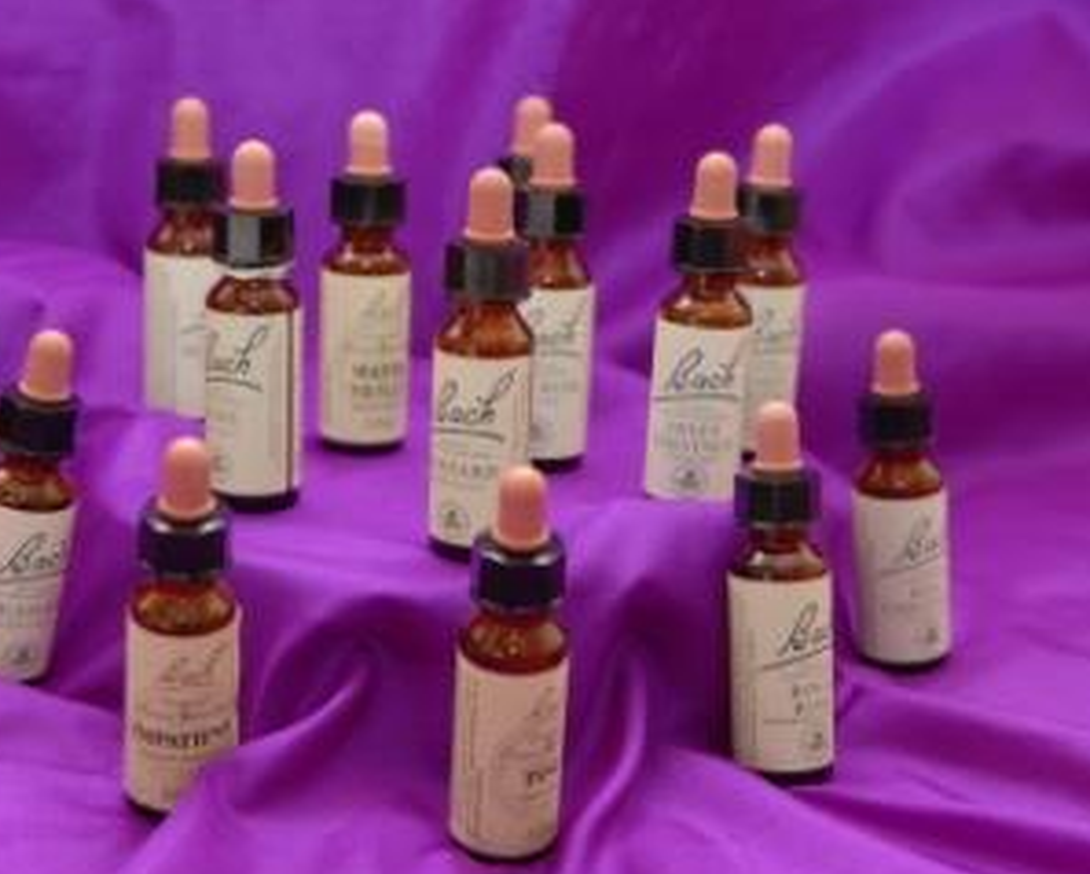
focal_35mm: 68
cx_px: 470
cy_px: 415
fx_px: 2195
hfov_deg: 27.9
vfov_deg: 22.5
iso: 200
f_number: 5
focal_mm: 32
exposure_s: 1/60
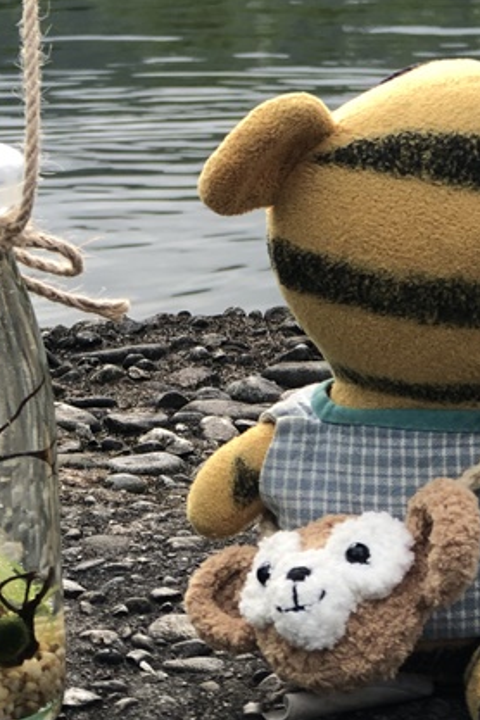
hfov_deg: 9.7
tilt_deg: -6.2
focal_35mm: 142
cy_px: 43
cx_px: 181
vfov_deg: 14.3
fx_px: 2840
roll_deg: +0.9
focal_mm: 6.6
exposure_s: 1/120
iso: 25
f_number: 2.8
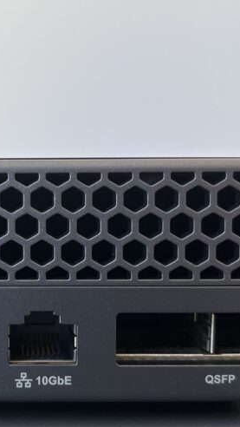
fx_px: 667
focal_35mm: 59
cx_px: 3
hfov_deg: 19.8
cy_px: 236
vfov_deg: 35.4
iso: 80
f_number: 1.6
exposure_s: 1/122
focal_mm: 5.1
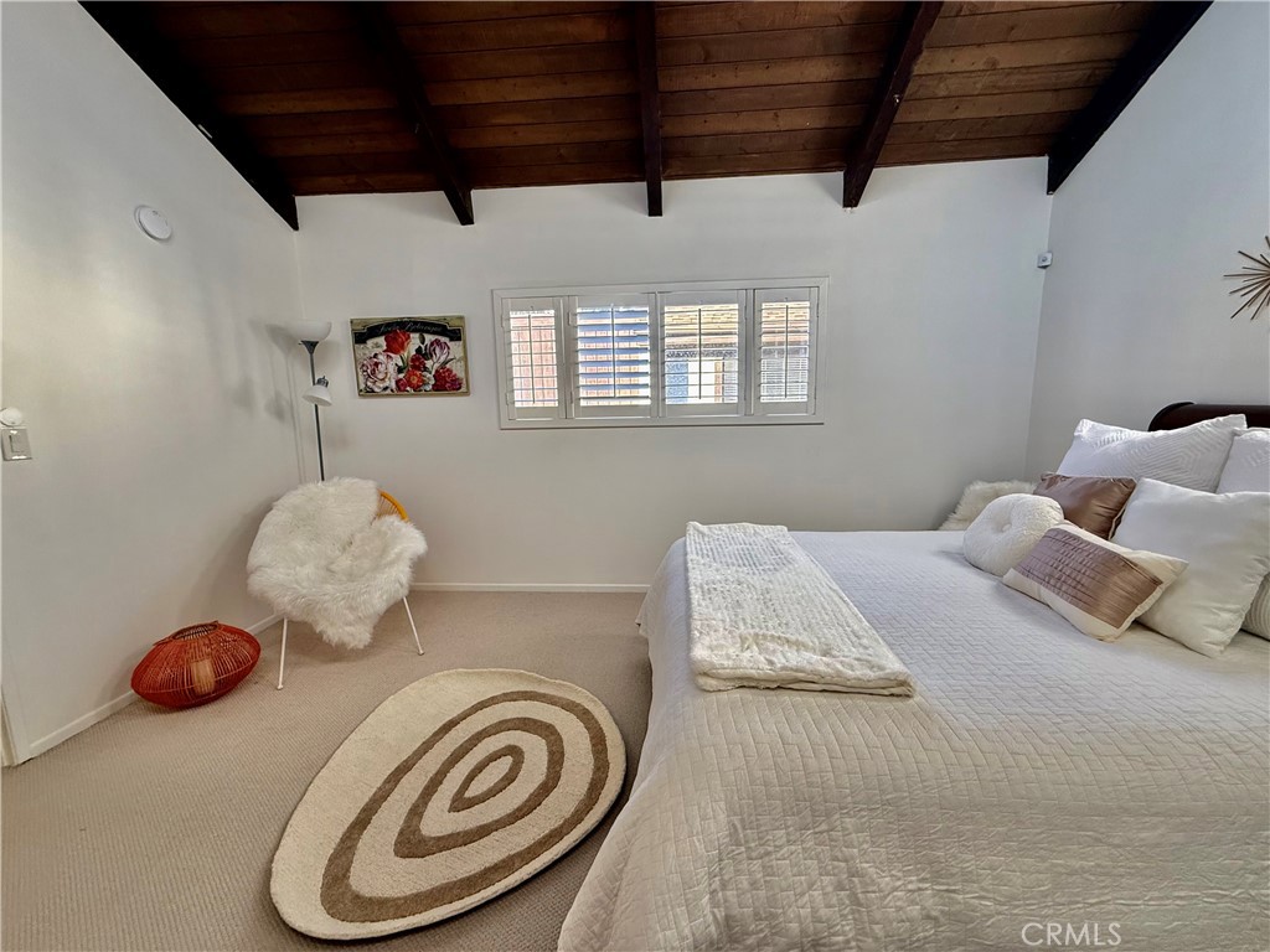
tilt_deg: -8.4
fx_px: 514
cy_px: 476
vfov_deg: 85.7
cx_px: 635
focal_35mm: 14
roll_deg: +0.9
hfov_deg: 102.1
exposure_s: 1/99
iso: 250
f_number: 2.2
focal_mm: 2.22
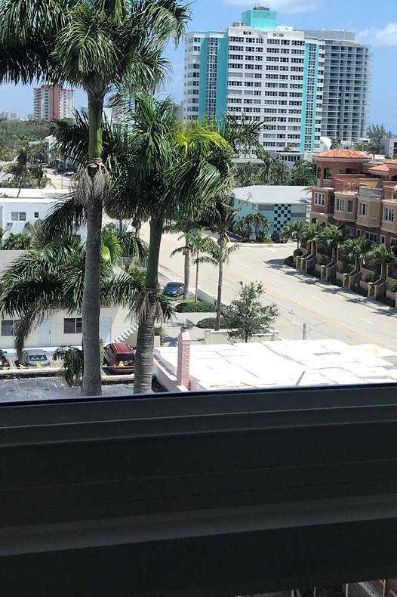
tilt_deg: -8.4
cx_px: 229
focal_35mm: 59
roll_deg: -2.5
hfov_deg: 23.0
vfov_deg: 33.9
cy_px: 283
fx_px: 977
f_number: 1.8
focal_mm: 3.99
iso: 20
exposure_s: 1/1330
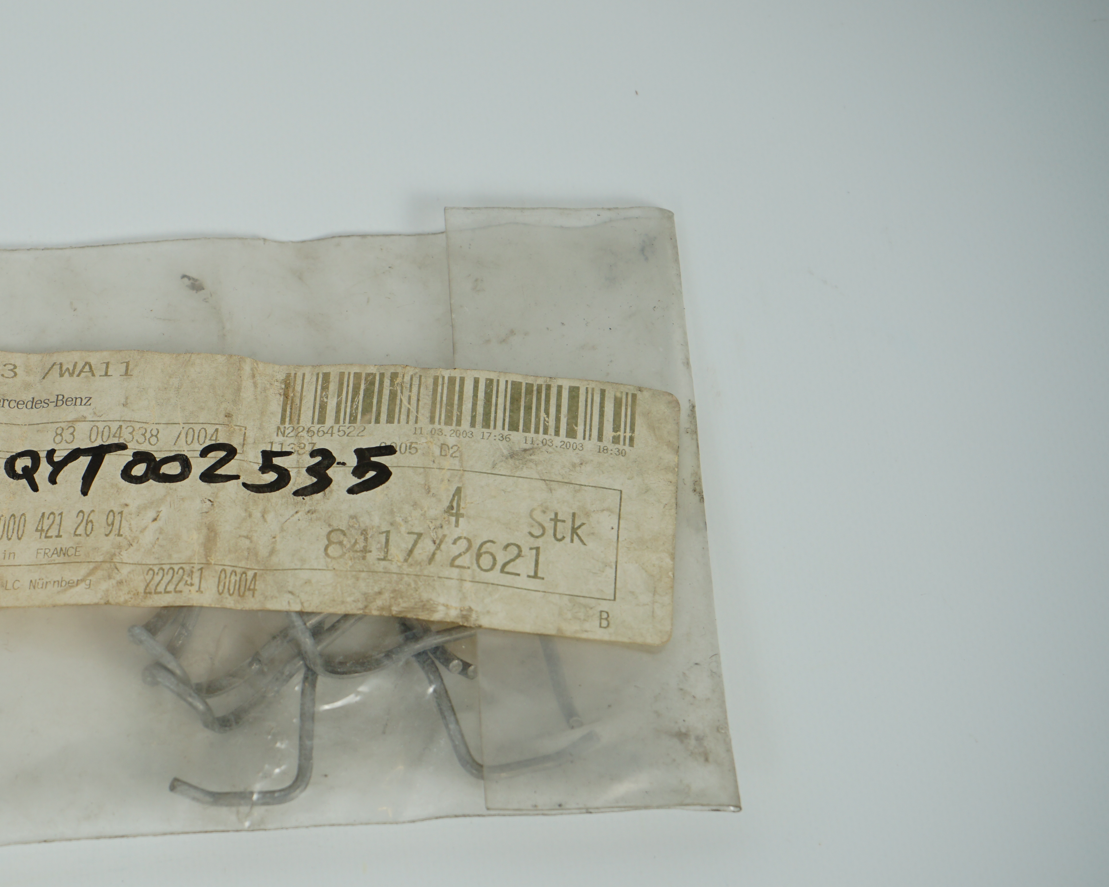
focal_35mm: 102
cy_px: 547
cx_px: 304
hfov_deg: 18.7
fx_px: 3348
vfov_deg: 15.1
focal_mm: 70
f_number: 7.1
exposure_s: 1/200
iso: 200
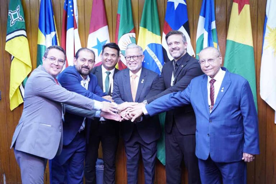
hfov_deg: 43.0
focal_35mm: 46
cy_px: 92
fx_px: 350
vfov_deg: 29.4
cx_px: 138
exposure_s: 1/125
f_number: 2.8
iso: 4000
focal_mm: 45.7
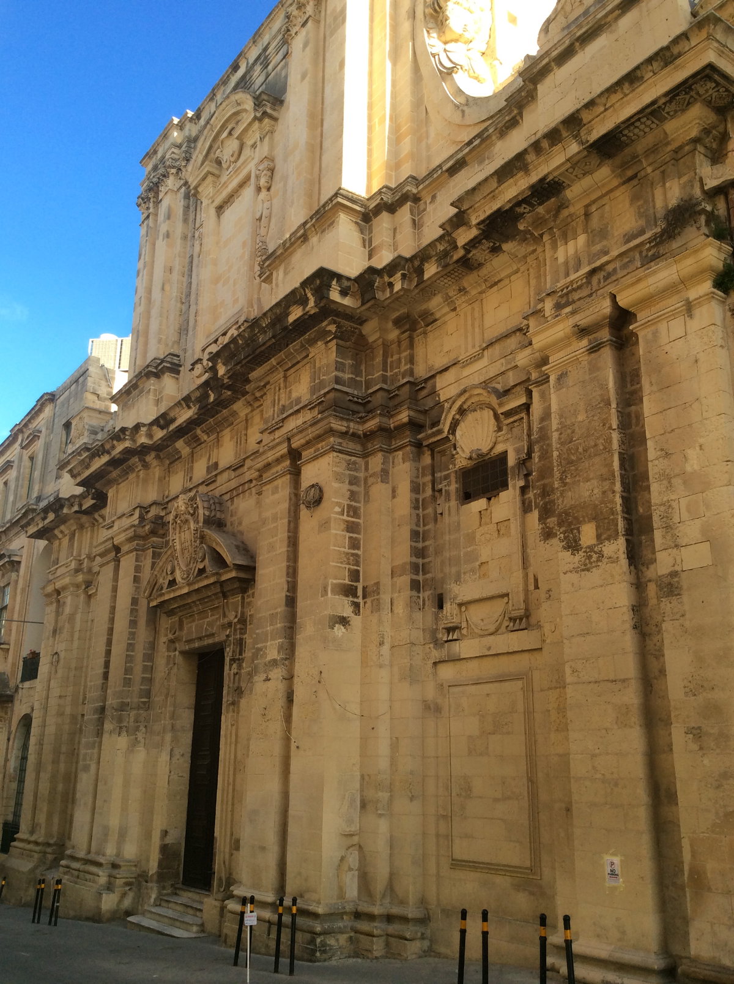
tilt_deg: +16.5
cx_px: 367
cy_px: 492
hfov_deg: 44.0
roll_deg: -2.5
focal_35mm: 32
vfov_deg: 56.9
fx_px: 907
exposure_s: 1/433
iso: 32
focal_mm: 3.3
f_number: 2.4
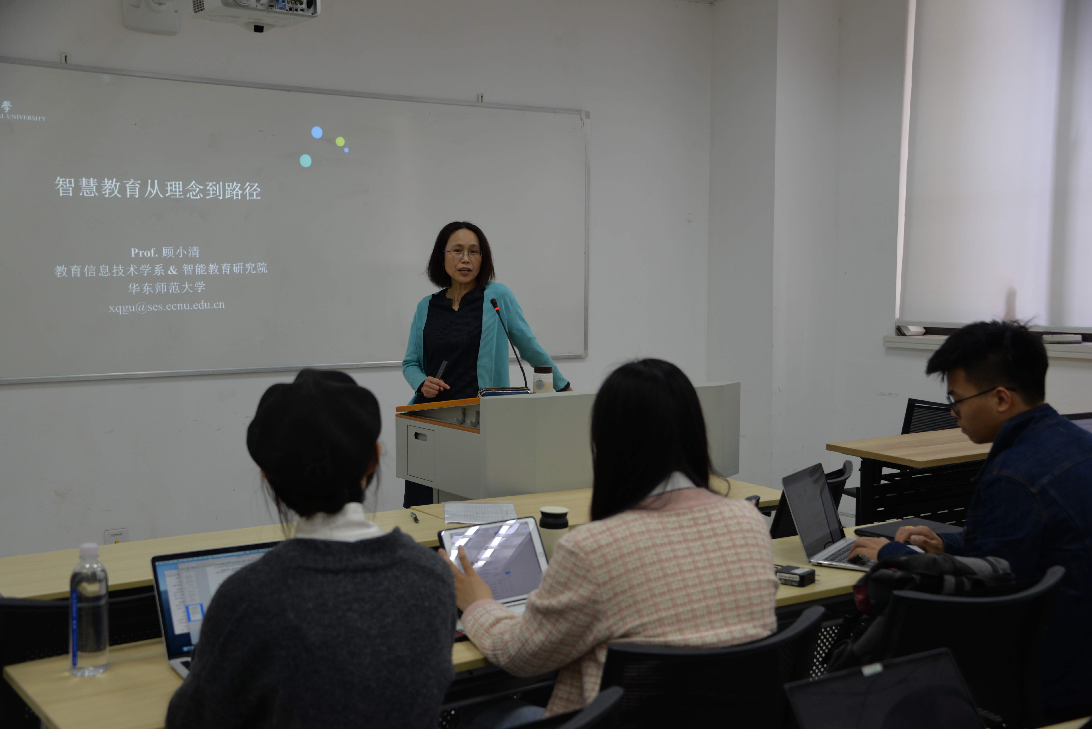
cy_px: 364
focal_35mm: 42
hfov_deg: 46.4
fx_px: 1274
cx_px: 546
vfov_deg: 31.9
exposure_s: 1/60
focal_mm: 42
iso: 400
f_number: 4
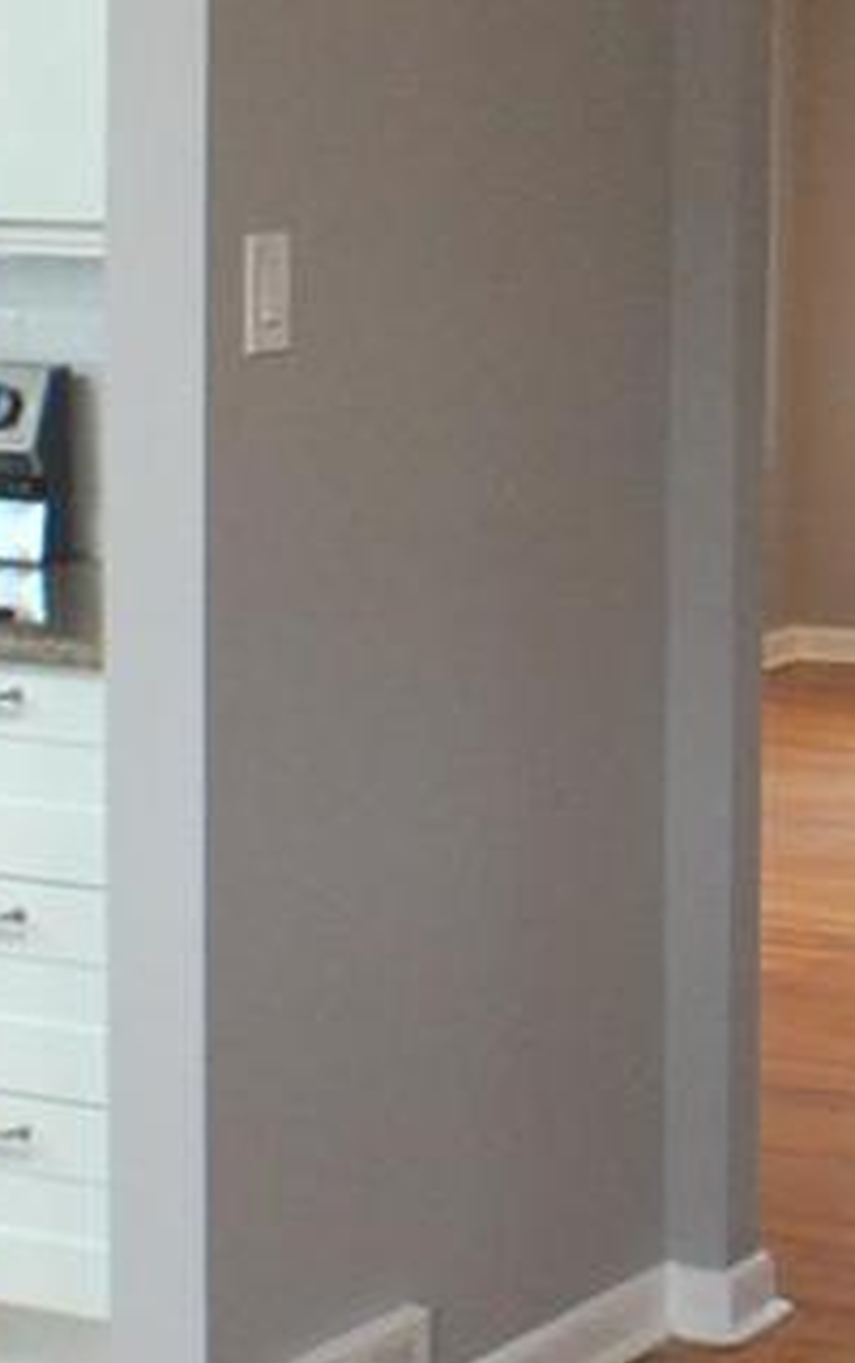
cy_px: 278
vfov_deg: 15.0
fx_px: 5133
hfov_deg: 9.4
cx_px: 1103
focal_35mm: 138
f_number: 3.8
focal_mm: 20
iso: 360
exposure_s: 1/30
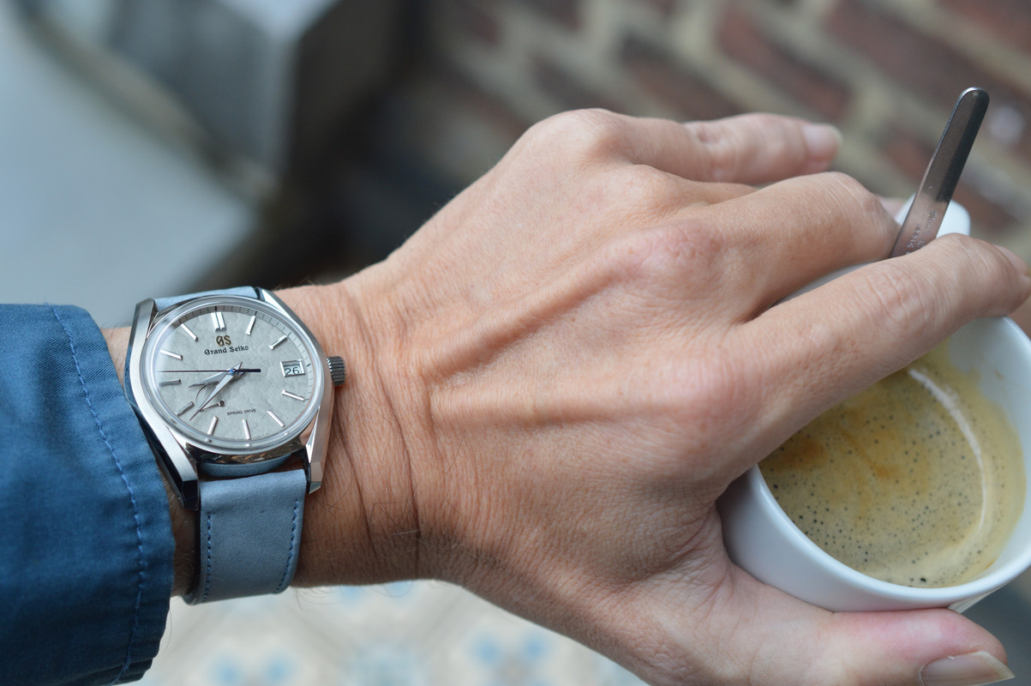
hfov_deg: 33.4
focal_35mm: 60
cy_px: 343
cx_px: 516
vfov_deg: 22.6
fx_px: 1717
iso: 400
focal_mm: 40
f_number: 5
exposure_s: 1/100
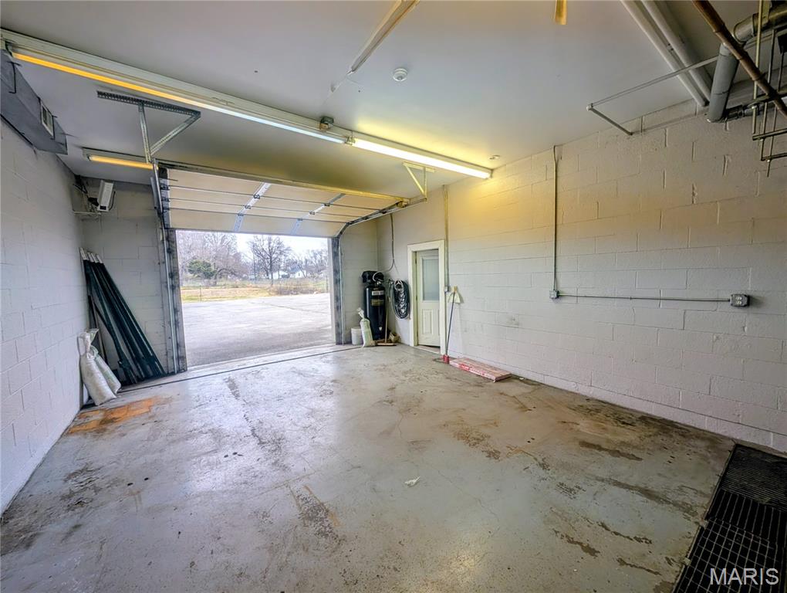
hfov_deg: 110.5
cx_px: 394
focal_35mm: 12
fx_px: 273
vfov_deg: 94.6
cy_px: 296
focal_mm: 2.02
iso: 55
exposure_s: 1/518
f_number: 1.7
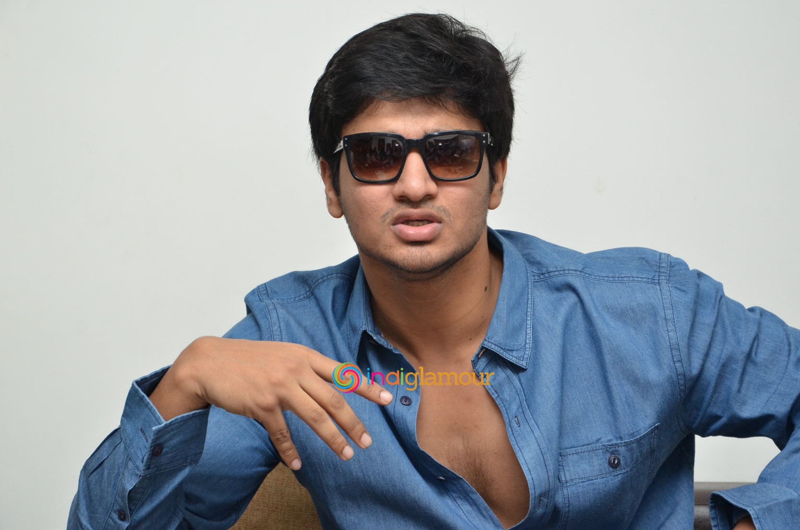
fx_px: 2285
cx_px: 413
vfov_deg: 13.2
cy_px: 268
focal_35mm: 103
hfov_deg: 19.9
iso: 1000
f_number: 5.6
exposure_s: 1/125
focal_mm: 66
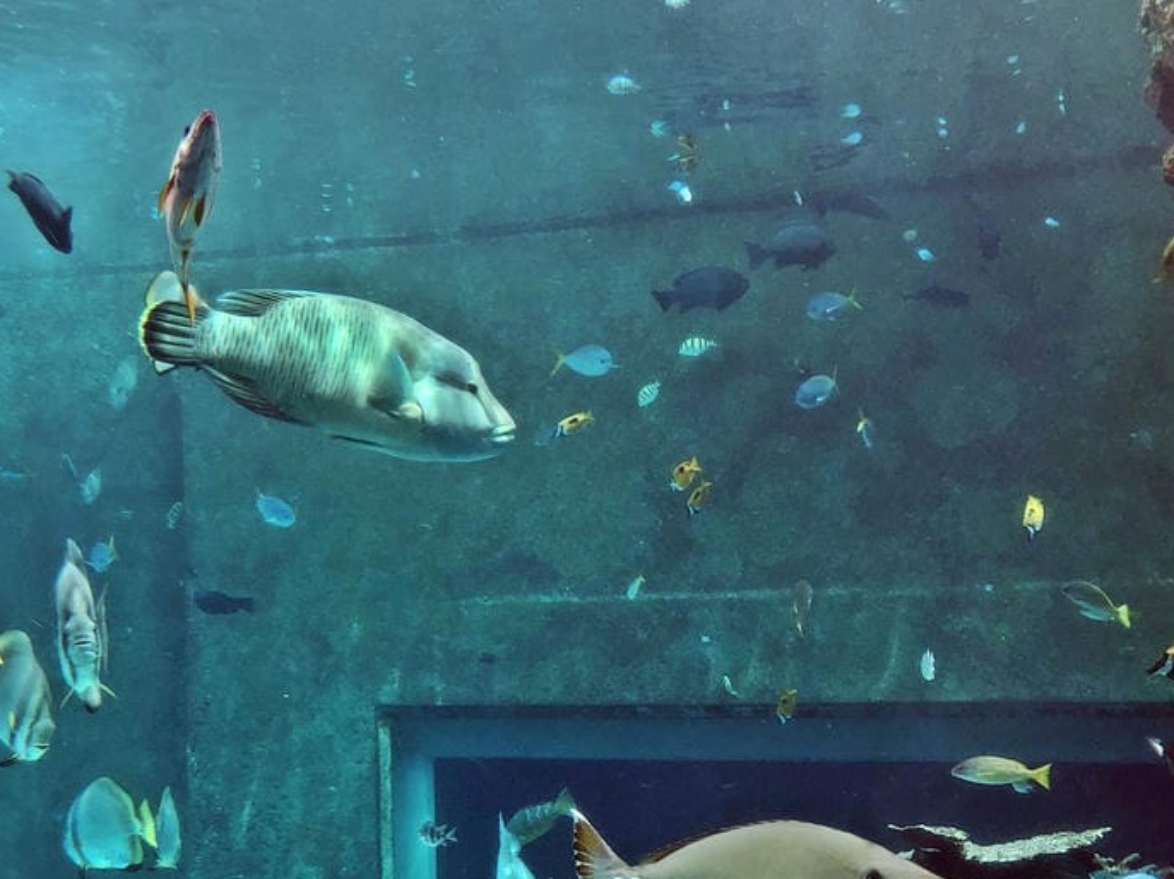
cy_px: 414
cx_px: 183
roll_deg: +0.2
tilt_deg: +9.0
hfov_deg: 37.1
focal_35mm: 49
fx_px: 1661
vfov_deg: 29.7
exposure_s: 1/120
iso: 25
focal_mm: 3.99
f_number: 1.8
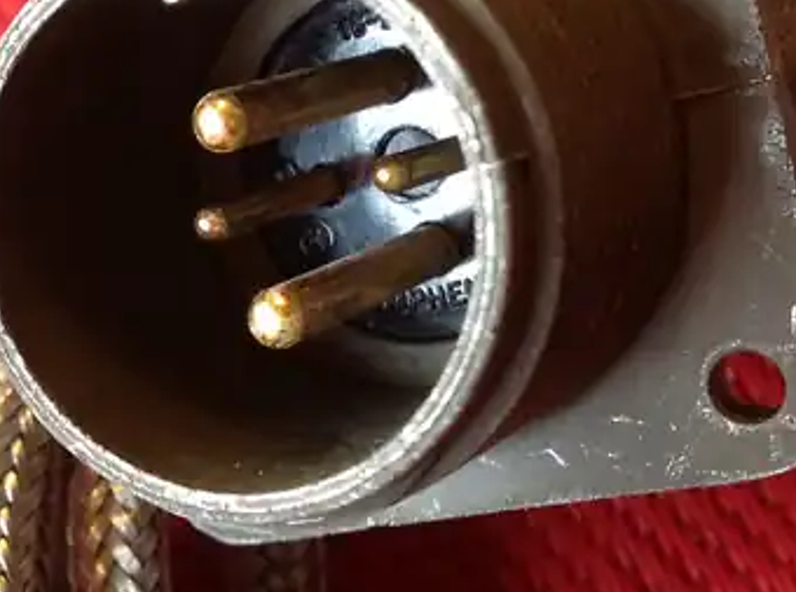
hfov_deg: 18.8
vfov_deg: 14.3
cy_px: 323
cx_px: 75
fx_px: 2362
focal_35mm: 103
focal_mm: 4.28
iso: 50
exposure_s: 1/17
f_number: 2.4
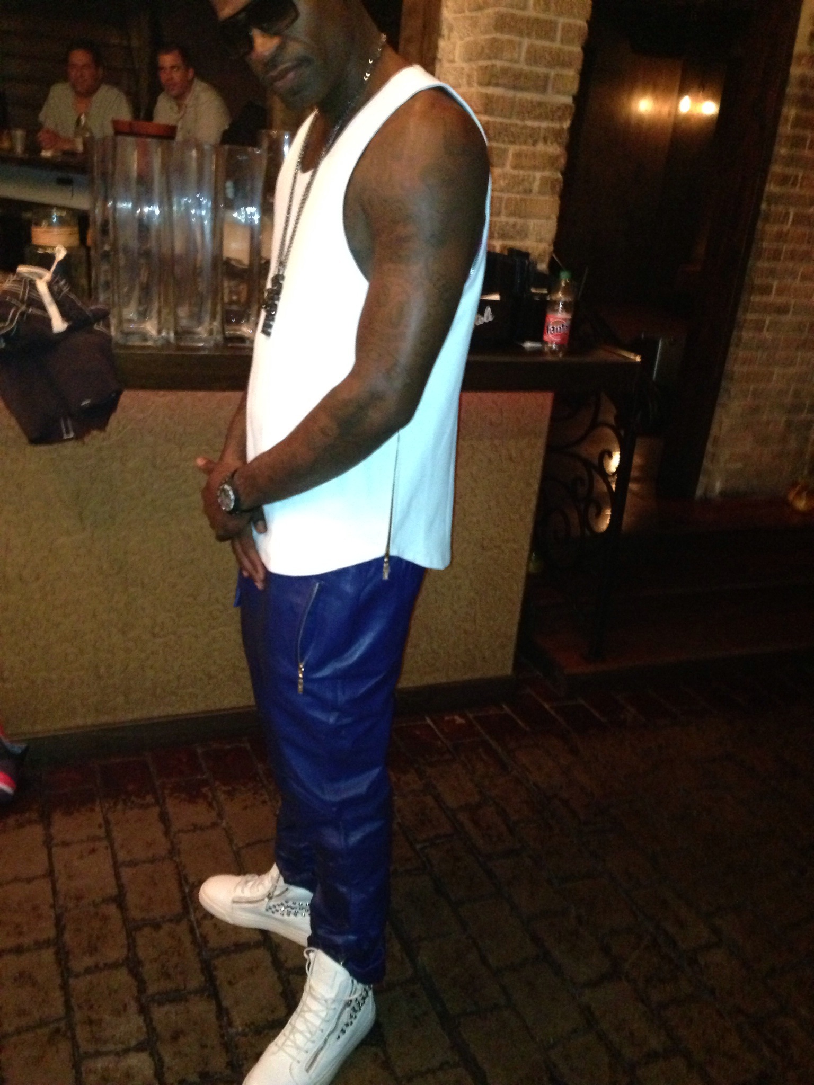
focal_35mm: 33
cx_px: 407
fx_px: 1035
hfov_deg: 42.9
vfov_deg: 55.4
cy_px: 542
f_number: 2.4
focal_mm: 4.13
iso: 800
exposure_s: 1/16
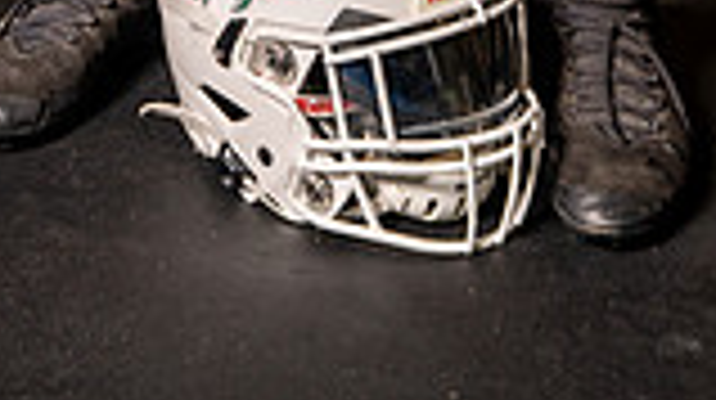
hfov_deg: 23.9
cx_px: 387
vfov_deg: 11.1
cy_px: -602
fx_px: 1688
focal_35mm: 89
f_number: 4.5
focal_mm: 30
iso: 320
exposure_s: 1/500
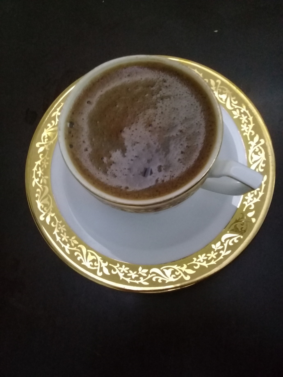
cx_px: 142
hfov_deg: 45.4
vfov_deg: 58.4
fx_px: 338
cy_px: 188
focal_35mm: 31
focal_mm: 3.3
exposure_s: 1/17
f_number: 2.2
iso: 400
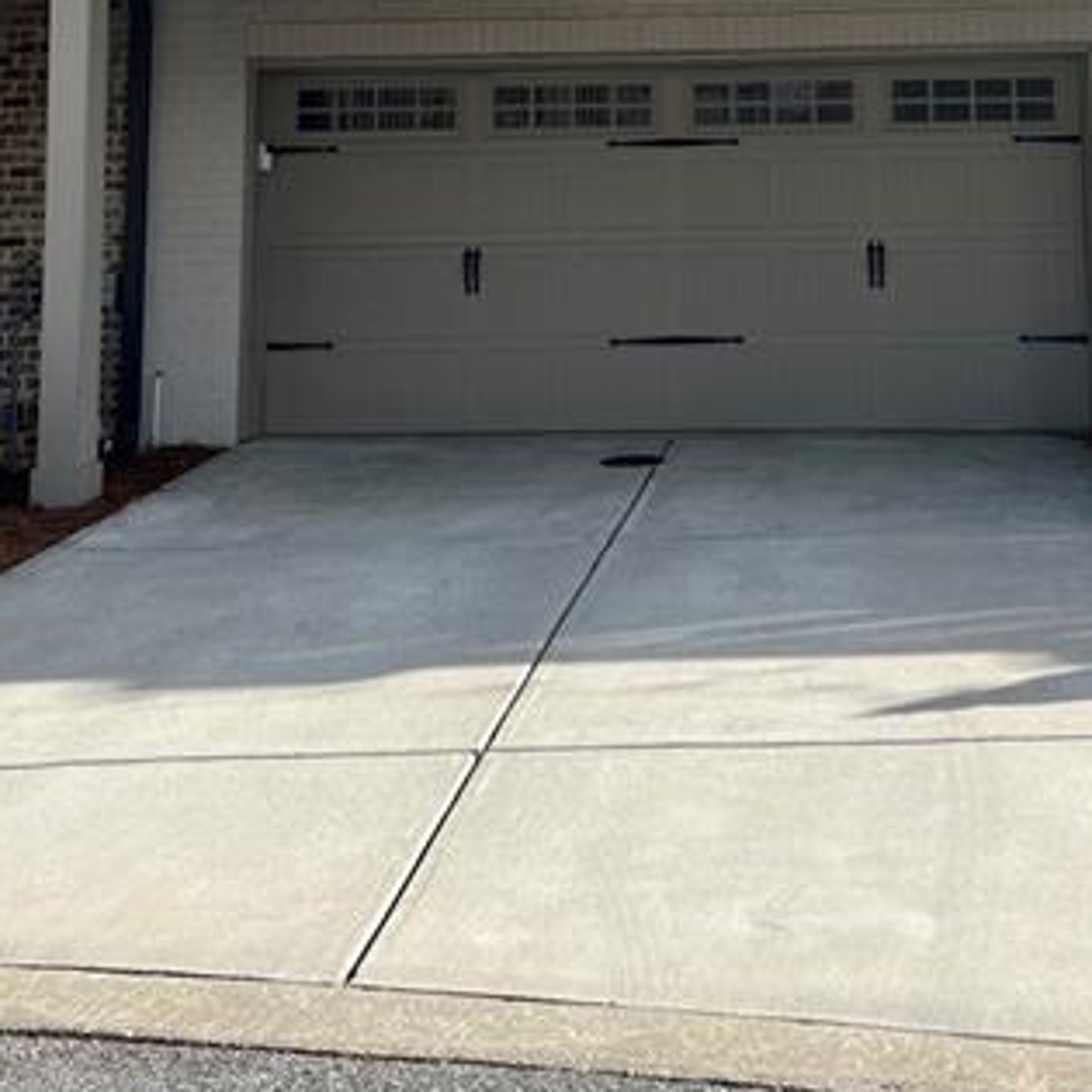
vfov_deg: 28.4
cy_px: -31
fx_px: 1999
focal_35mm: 56
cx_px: 738
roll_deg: +1.2
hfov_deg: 30.3
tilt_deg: +6.8
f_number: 1.5
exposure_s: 1/2299
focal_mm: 5.7
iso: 50
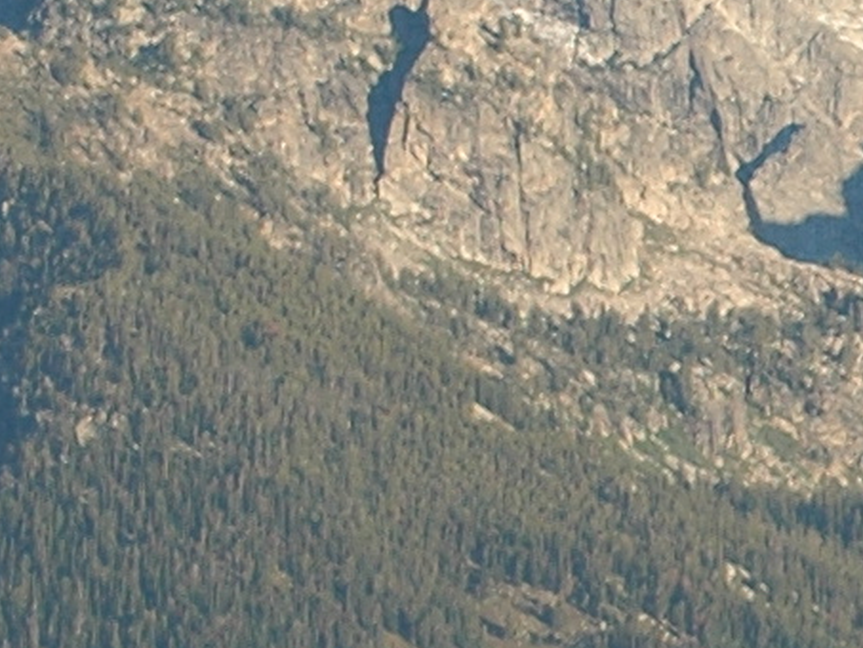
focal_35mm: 670
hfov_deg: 2.9
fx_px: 16708
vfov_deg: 2.2
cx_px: 2237
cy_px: 722
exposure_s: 1/160
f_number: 9
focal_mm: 70
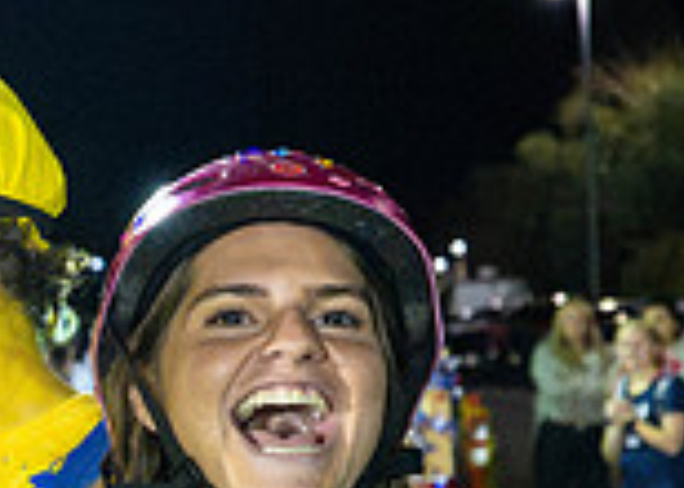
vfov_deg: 10.6
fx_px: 2603
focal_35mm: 134
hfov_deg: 13.7
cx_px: -465
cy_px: 492
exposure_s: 1/800
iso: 6400
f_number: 2.8
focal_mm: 27.5
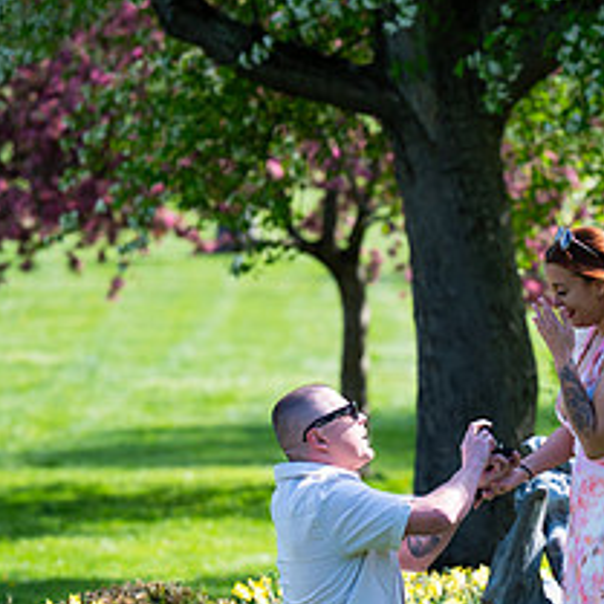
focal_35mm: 371
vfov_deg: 4.7
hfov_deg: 4.7
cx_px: 619
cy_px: 445
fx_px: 7324
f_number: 3.2
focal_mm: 130
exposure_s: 1/2000
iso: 200
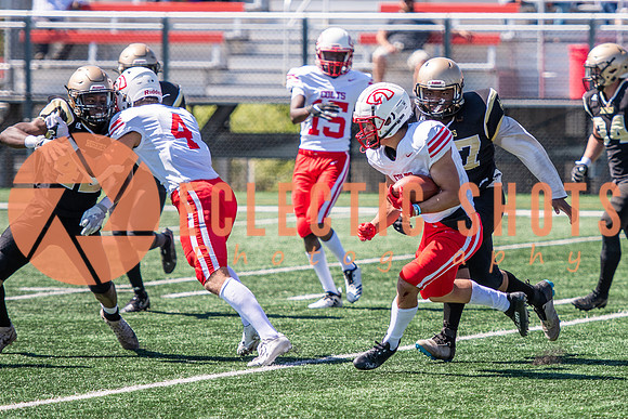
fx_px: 5941
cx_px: 430
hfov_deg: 6.0
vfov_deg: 4.0
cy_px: 186
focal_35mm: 341
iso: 160
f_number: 2.8
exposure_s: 1/2000
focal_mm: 165
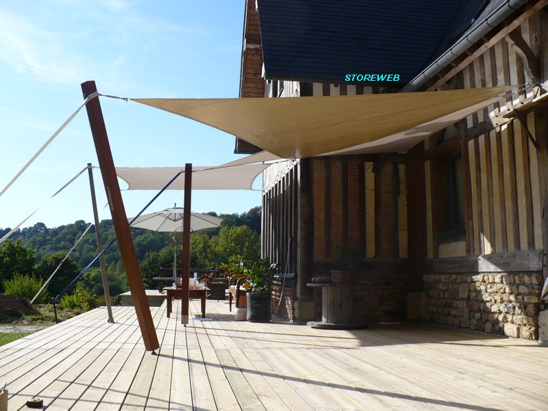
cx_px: 274
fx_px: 586
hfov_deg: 50.1
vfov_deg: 38.7
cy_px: 206
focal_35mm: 37
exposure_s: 1/160
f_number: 8
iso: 100
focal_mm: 6.1
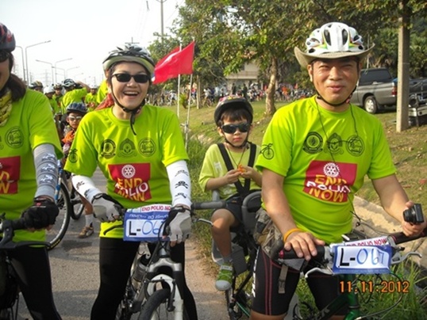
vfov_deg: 40.7
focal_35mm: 35
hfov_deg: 52.6
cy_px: 160
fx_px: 432
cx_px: 214
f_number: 2.8
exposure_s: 1/419
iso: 64
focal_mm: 5.7
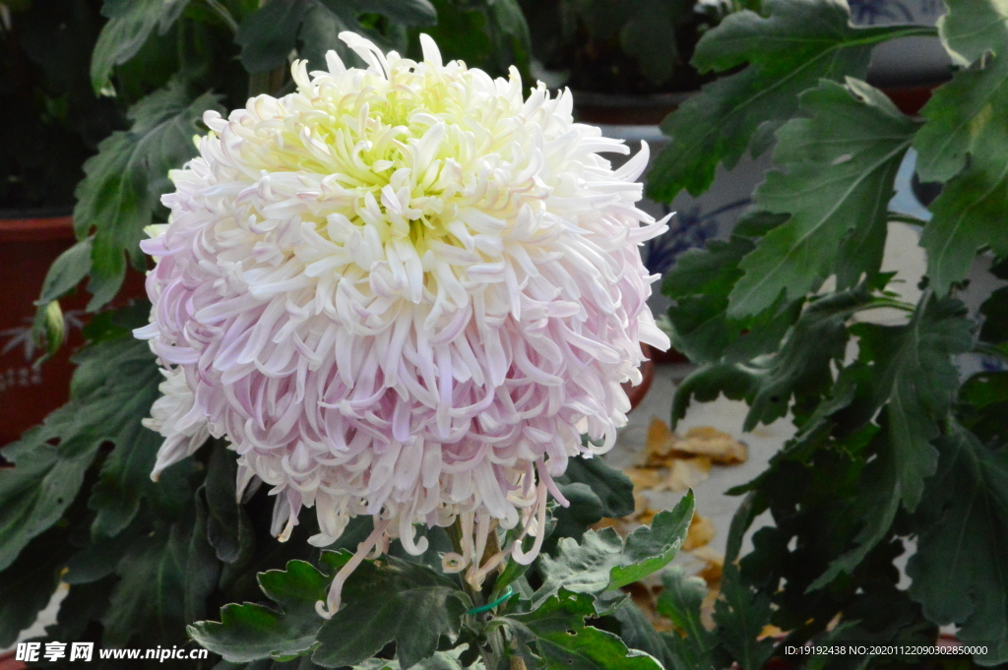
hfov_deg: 11.8
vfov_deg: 7.9
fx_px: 4868
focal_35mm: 174
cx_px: 504
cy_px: 335
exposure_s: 1/160
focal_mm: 116
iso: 6400
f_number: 32
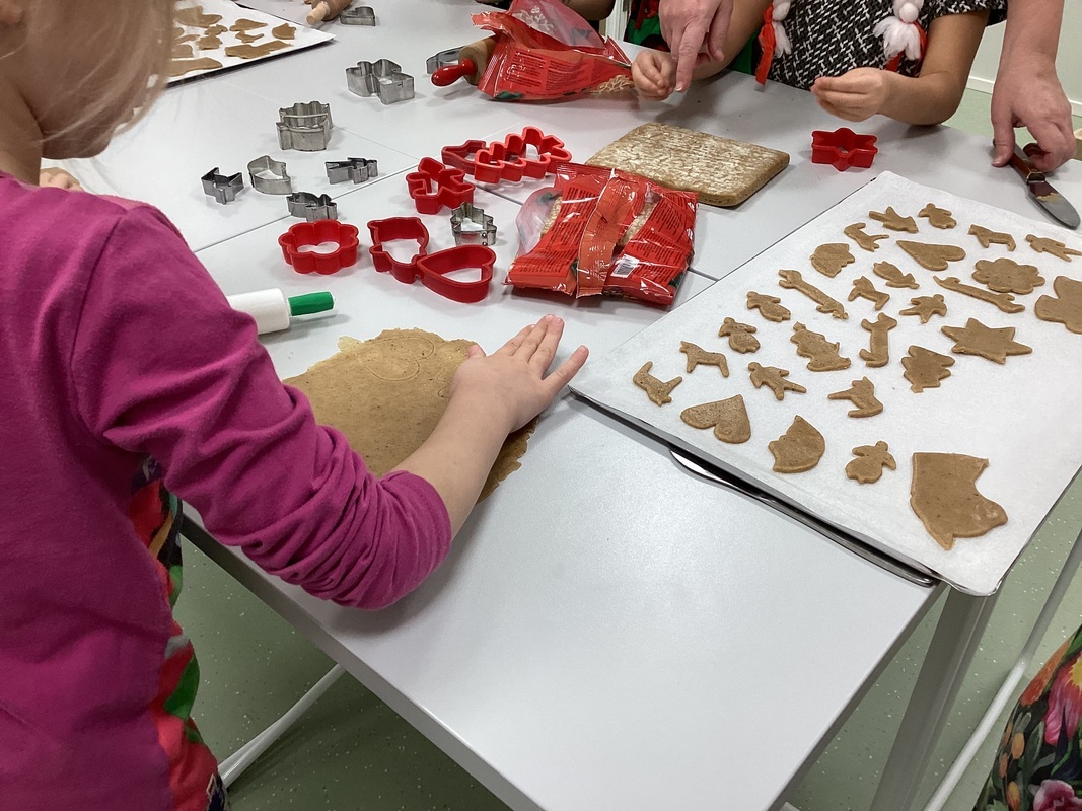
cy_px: 406
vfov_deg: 45.4
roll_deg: -0.5
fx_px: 969
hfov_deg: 58.4
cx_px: 541
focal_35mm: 31
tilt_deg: -36.6
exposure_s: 1/100
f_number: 2.4
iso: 80
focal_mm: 3.3
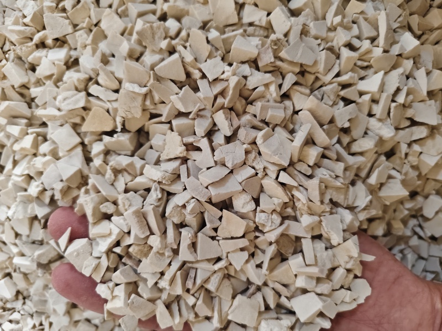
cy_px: 166
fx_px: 294
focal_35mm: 23
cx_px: 221
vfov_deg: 58.9
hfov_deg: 73.9
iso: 3563
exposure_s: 1/316
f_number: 1.88
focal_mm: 5.56
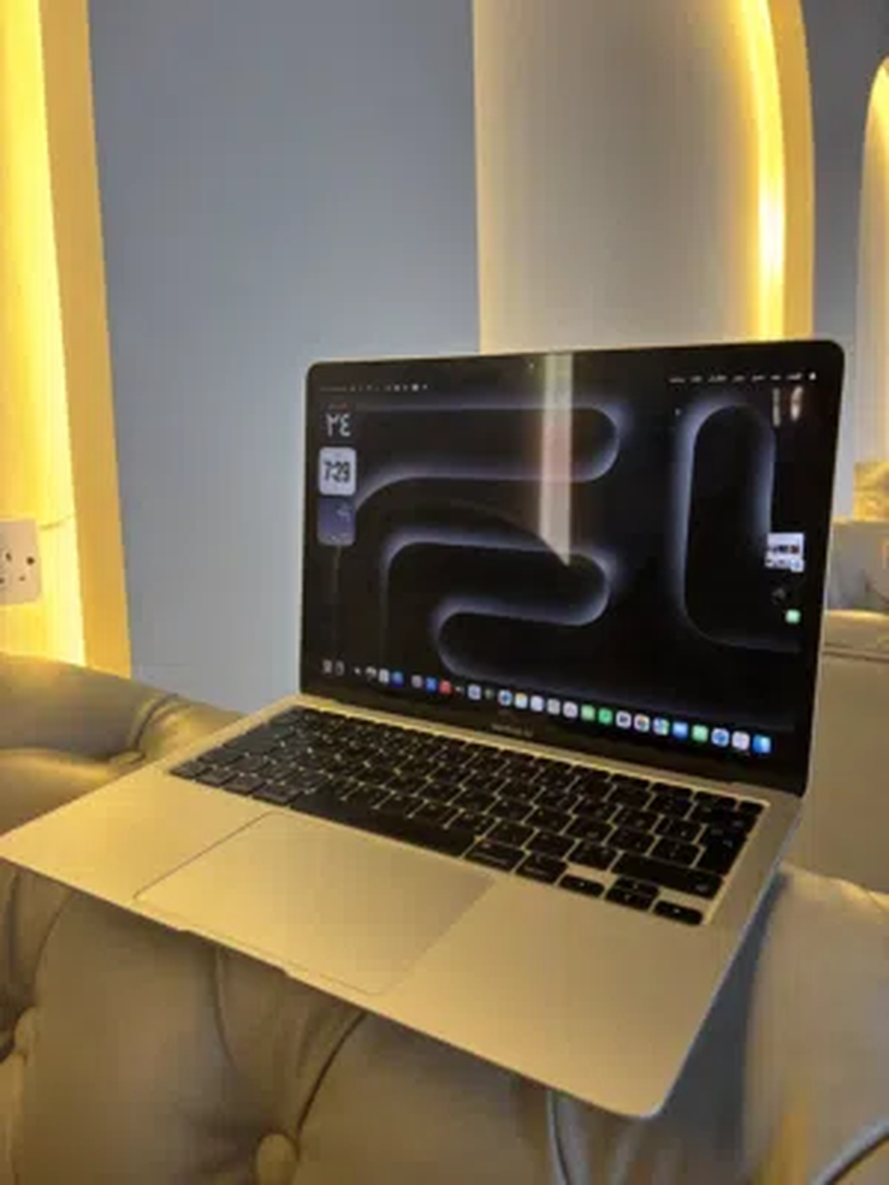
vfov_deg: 67.3
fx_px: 890
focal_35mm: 26
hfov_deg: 53.1
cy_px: 592
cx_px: 444
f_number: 1.6
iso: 250
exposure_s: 1/50
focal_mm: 5.96
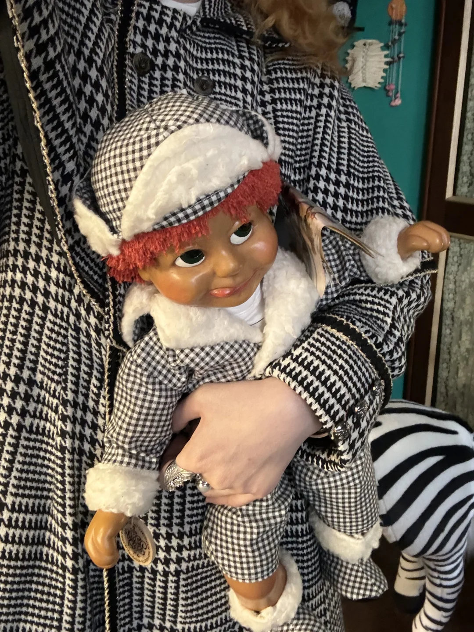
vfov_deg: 60.0
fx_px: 548
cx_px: 237
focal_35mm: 30
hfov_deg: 46.8
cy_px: 316
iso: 640
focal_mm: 2.69
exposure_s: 1/21
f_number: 1.9
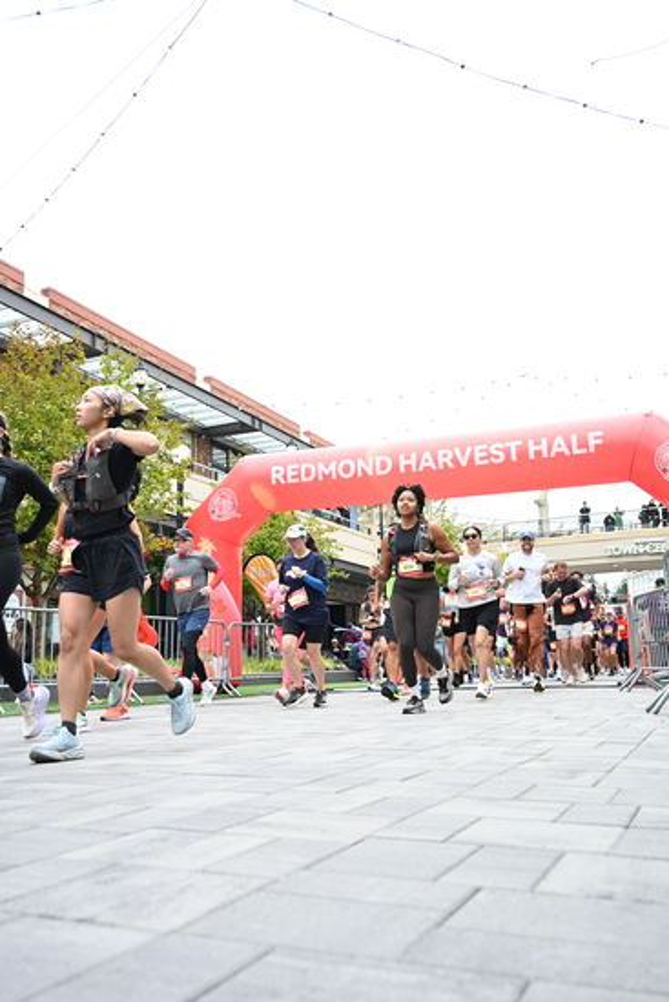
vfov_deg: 60.3
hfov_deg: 42.3
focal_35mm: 31
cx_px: 334
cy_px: 501
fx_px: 864
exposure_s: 1/640
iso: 2000
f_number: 4
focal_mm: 31
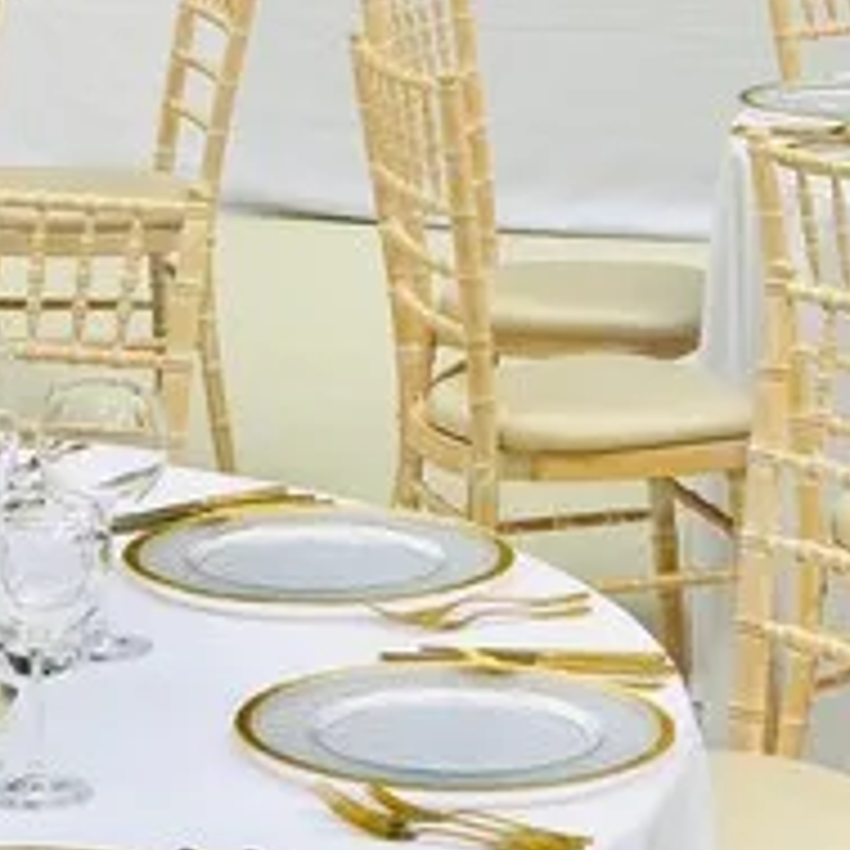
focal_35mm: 175
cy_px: -324
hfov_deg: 10.0
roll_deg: -0.1
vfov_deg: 9.8
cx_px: 342
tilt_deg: -3.9
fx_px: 4862
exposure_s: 1/106
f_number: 2.4
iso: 16
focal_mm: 6
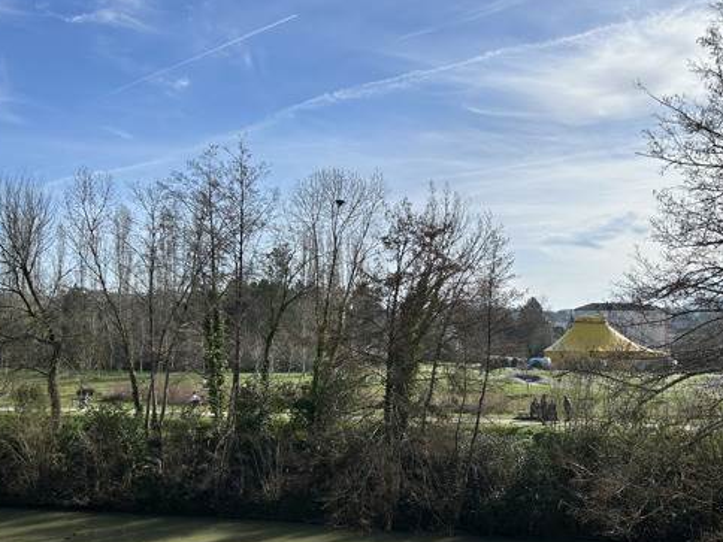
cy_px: 315
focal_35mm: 43
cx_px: 456
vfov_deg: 33.5
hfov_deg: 43.5
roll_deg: -0.6
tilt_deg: +1.1
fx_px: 898
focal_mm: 5.7
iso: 50
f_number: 1.5
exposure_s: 1/5882
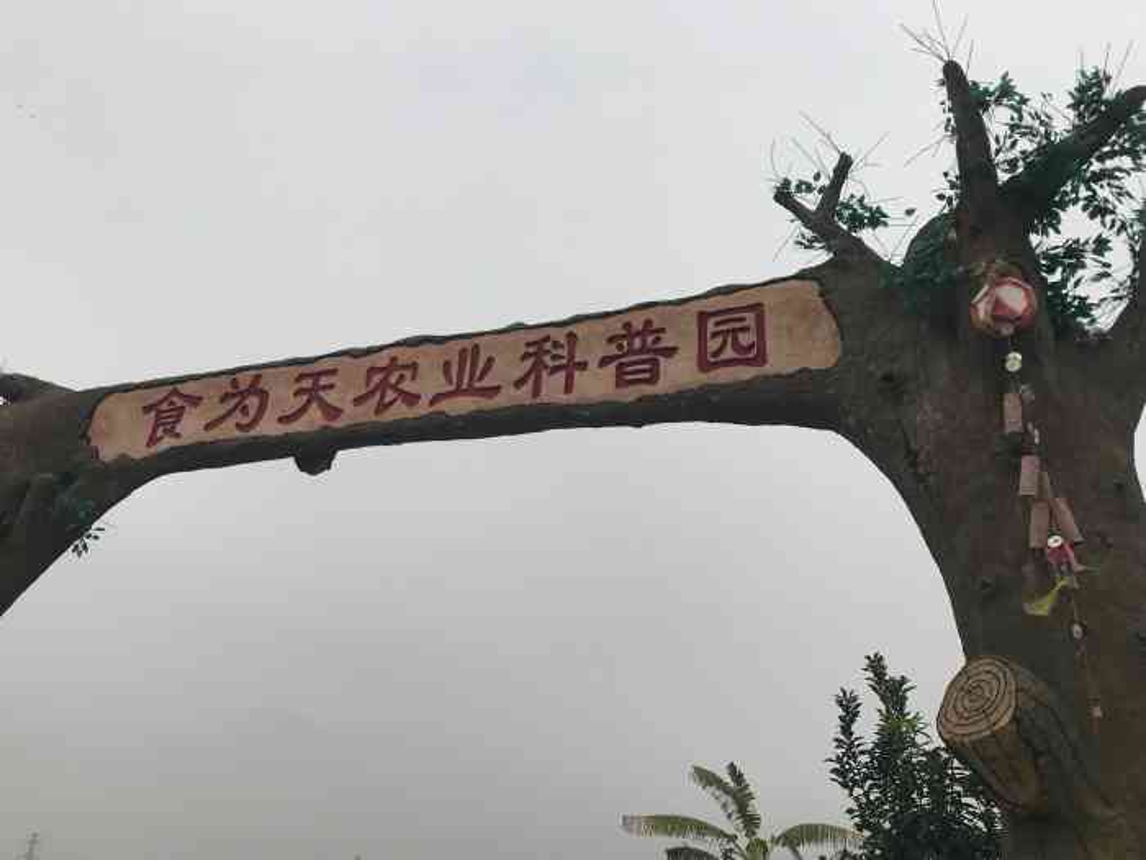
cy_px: 430
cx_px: 573
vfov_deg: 49.7
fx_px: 927
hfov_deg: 63.4
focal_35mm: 28
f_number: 1.8
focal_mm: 3.99
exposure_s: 1/2994
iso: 20
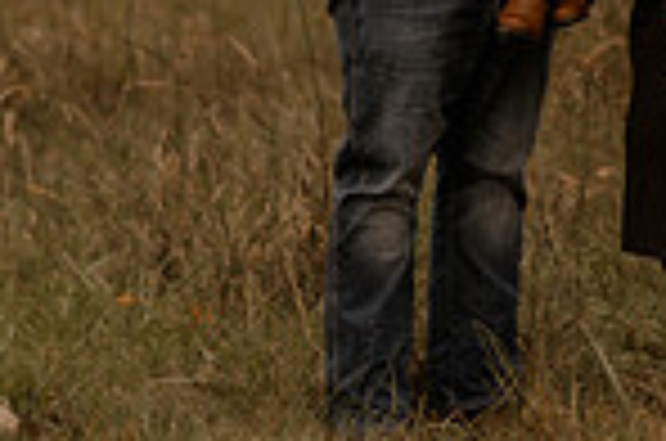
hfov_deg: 6.2
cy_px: -43
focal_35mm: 334
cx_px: 558
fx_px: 6166
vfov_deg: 4.1
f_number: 1.6
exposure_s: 1/500
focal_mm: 85
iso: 200
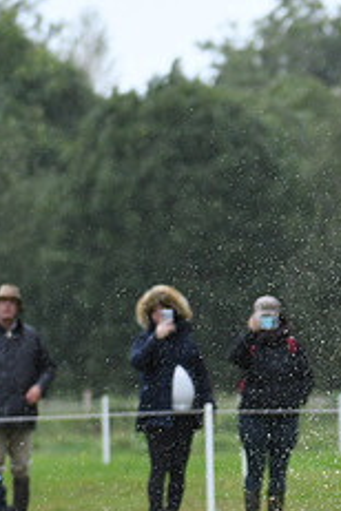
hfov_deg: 1.8
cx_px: 640
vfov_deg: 2.7
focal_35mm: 755
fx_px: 10726
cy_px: 304
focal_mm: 200
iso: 1250
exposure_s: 1/1250
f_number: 4.5
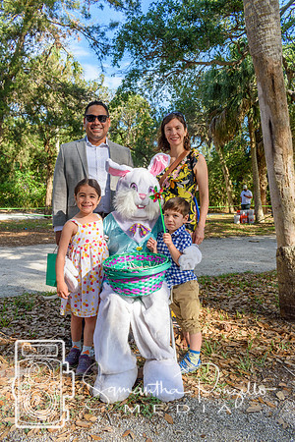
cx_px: 148
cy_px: 221
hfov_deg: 47.9
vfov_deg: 67.4
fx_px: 332
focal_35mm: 27
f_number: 8
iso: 200
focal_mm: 18
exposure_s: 1/250
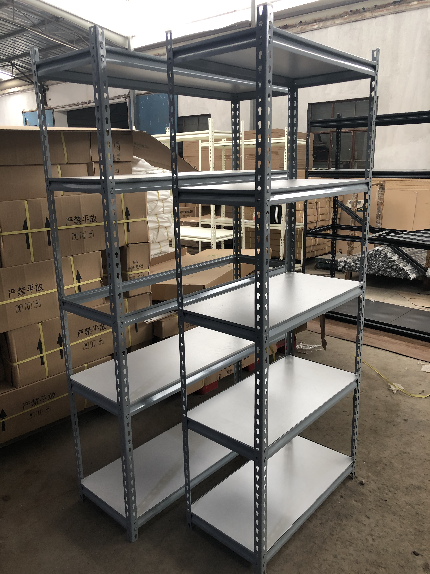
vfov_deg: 63.4
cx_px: 215
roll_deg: +0.2
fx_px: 464
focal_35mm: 28
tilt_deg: -14.8
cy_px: 287
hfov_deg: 49.7
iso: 40
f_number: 1.8
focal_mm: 4
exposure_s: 1/20
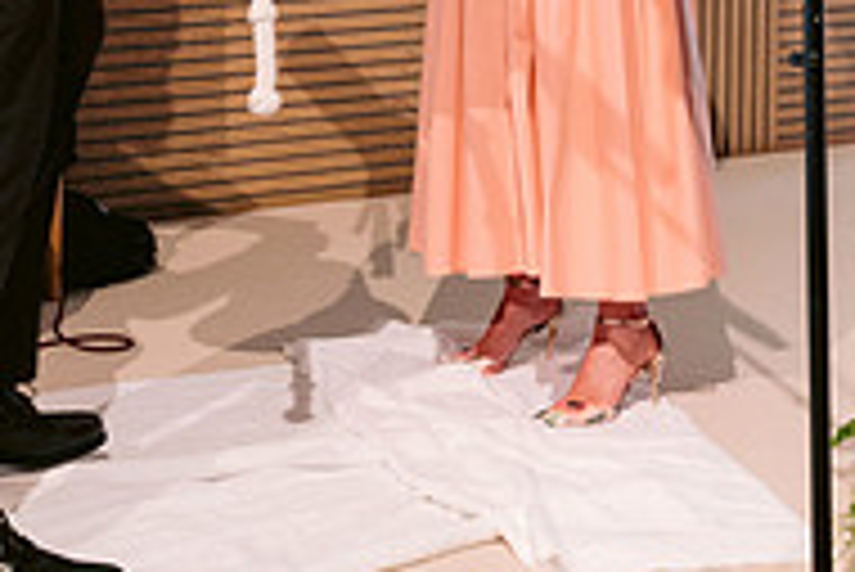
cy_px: -245
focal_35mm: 107
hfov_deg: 18.9
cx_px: 693
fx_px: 2543
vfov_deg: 12.3
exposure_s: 1/60
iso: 1250
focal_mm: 35
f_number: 5.6
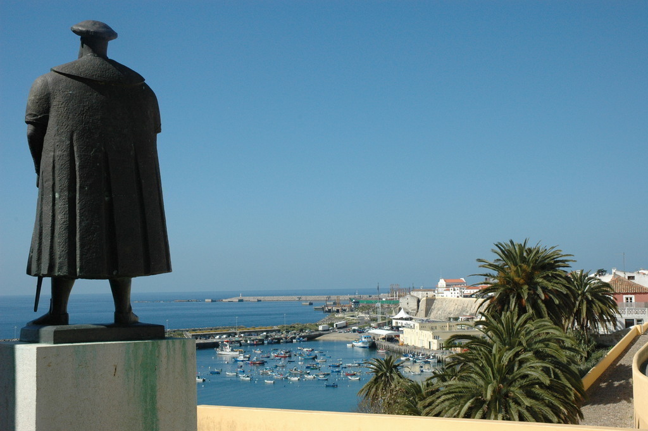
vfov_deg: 26.4
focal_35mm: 51
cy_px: 216
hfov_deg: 38.9
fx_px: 917
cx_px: 324
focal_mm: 34
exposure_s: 1/640
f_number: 14
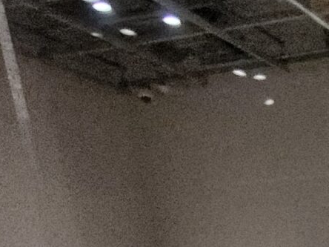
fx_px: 713
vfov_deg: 14.2
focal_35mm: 75
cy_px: 575
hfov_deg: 20.3
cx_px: 554
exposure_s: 1/60
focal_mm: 2.16
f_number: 2.2
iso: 1515
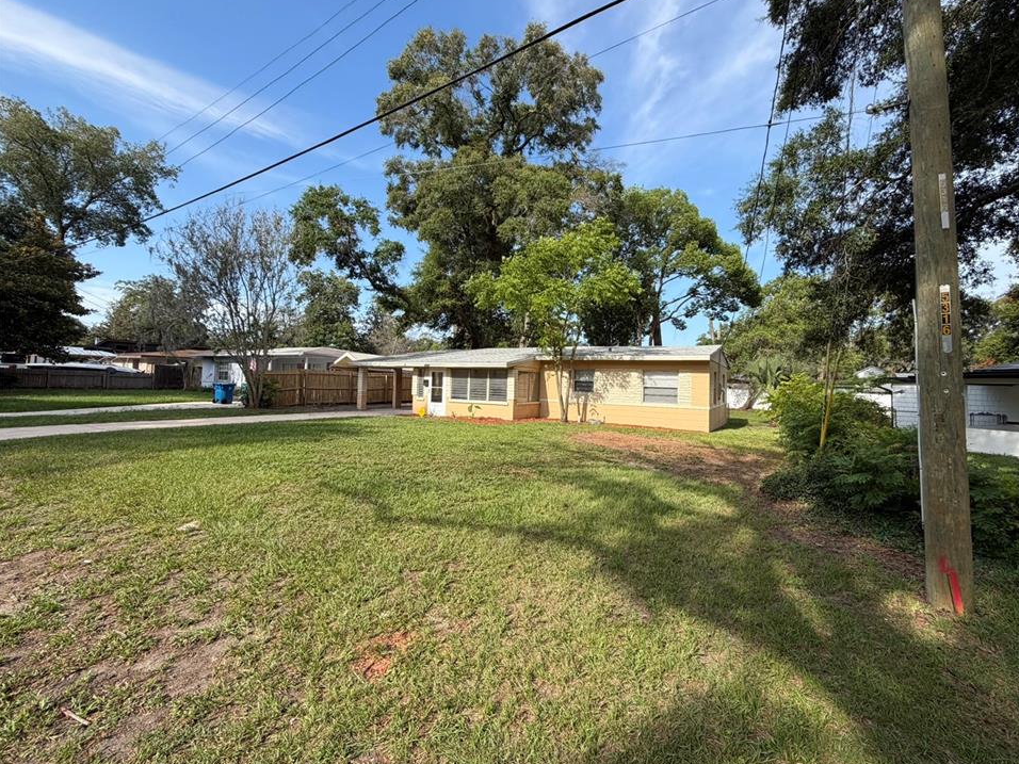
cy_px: 360
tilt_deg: +3.6
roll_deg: -2.5
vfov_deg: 81.7
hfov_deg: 98.0
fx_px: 442
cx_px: 544
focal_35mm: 15
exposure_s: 1/726
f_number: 2.2
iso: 40
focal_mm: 2.22
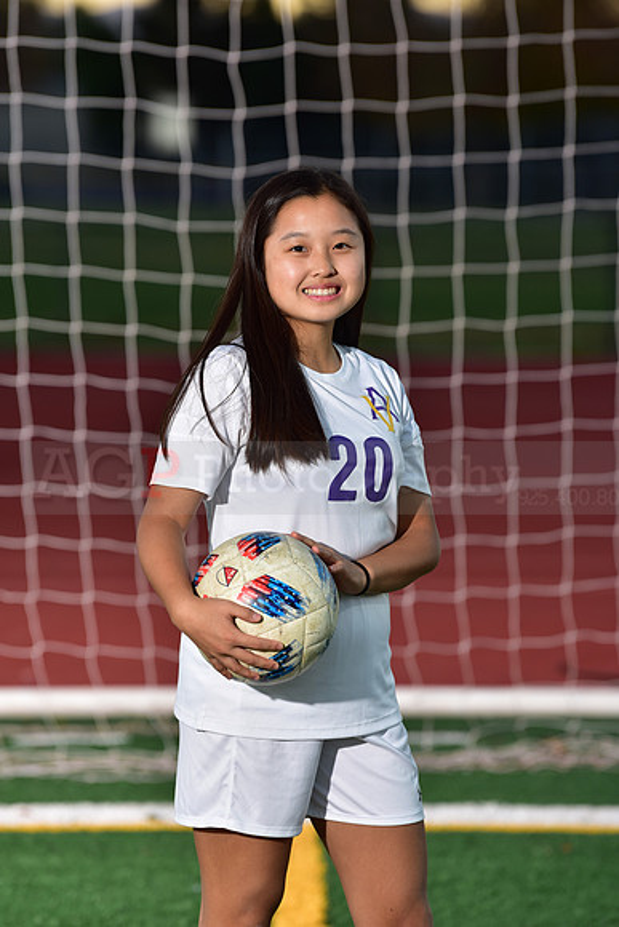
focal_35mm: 200
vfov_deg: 10.3
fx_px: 5155
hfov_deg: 6.9
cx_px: 310
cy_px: 464
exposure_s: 1/200
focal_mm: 200
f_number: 4.5
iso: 250
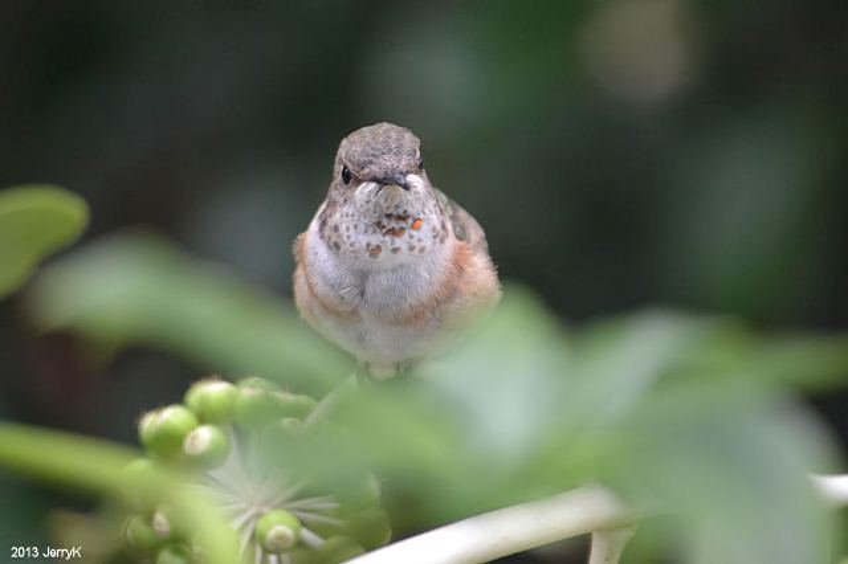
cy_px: 282
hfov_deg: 4.6
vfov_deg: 3.1
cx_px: 424
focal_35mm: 450
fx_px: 10594
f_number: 5.6
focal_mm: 300
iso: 1600
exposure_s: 1/160
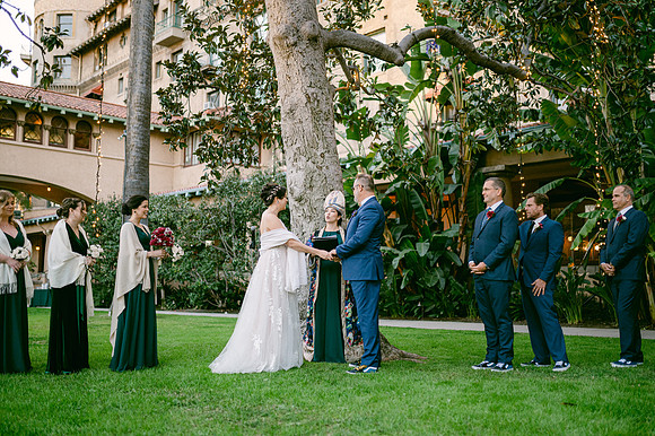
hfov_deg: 52.0
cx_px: 331
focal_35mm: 37
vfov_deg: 36.0
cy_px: 218
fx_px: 671
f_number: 1.4
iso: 1000
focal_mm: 35
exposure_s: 1/1250
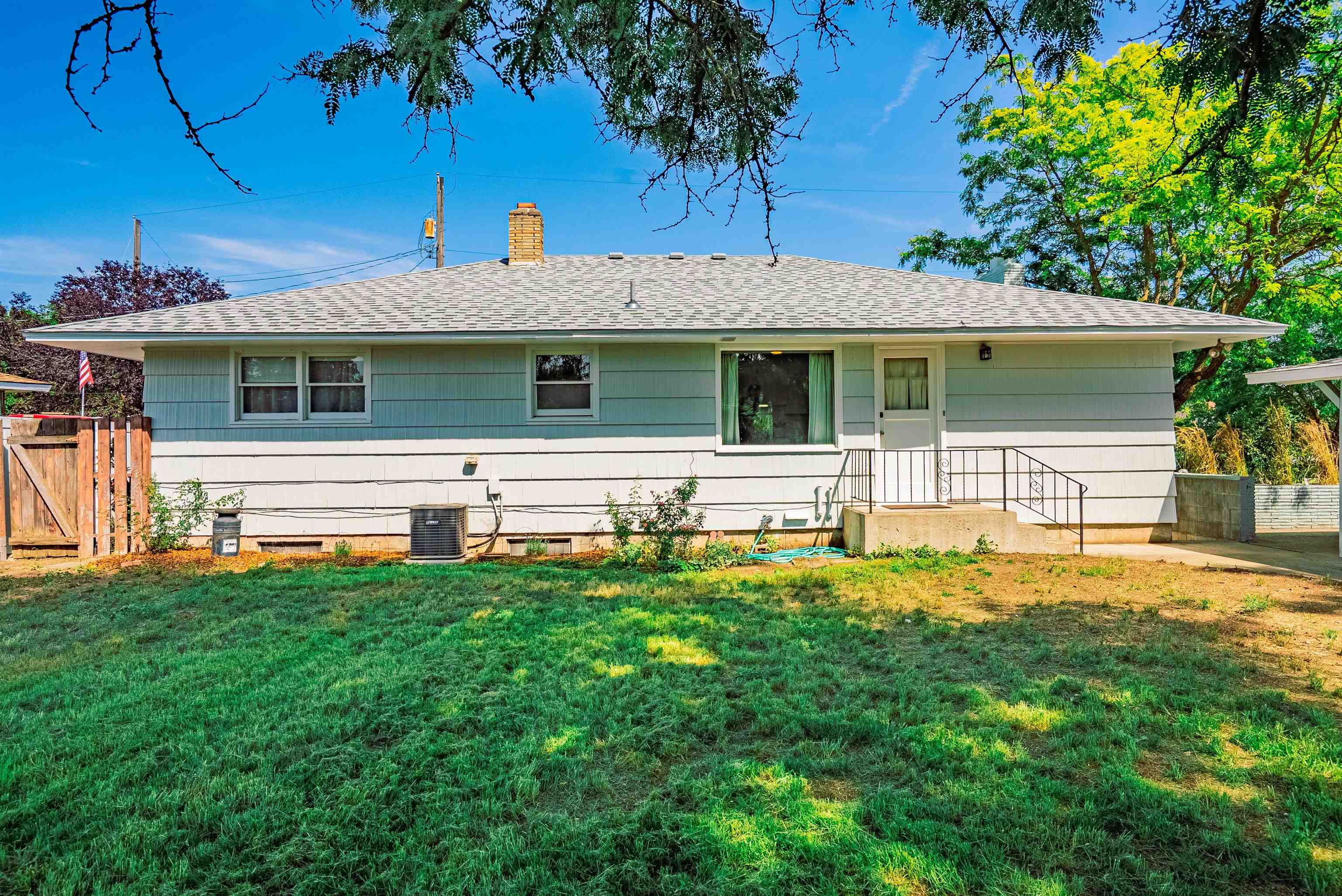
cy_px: 448
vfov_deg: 59.6
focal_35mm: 21
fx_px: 783
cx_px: 671
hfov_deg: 81.2
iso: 400
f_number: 8
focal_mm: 21
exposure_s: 1/8000
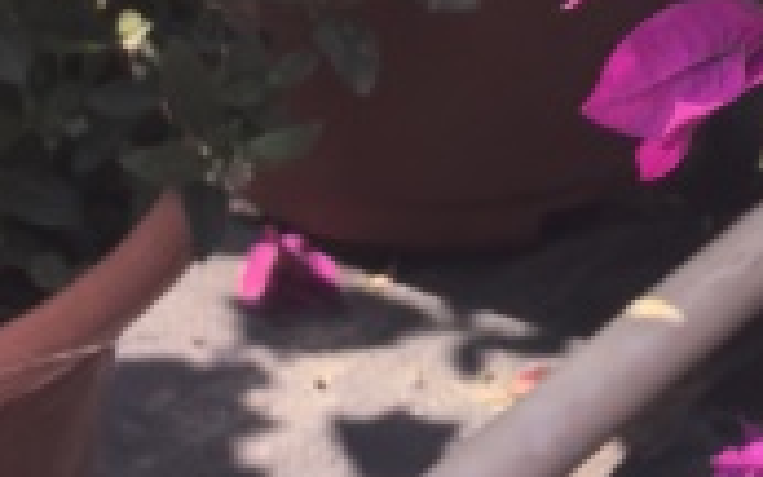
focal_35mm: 157
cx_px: 1605
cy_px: -488
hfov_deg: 11.7
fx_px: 3264
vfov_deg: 8.0
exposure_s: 1/967
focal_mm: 5.75
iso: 80
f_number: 4
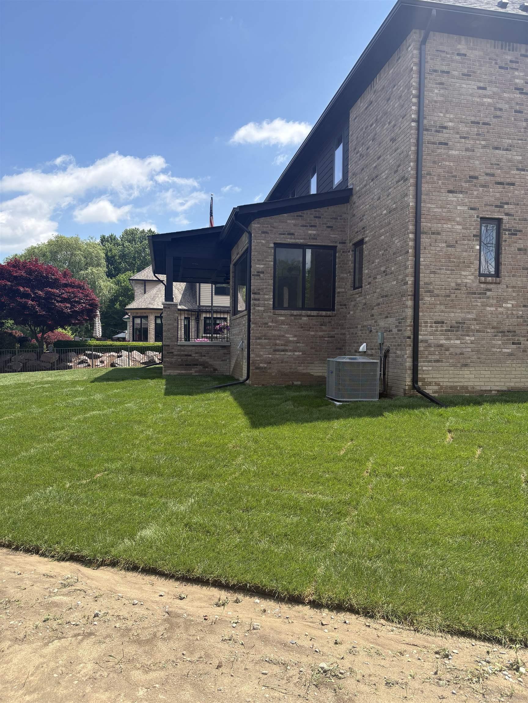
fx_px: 529
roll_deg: -0.9
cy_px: 352
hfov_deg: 53.1
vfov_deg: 67.3
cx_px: 264
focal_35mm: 26
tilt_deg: -0.6
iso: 50
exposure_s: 1/2451
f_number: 1.6
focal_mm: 5.96
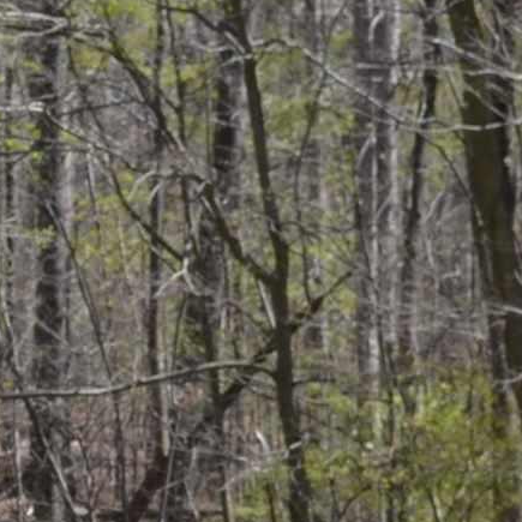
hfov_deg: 4.6
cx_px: -313
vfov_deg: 4.6
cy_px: 731
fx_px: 6432
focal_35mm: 377
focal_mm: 42
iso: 200
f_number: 8
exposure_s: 1/250
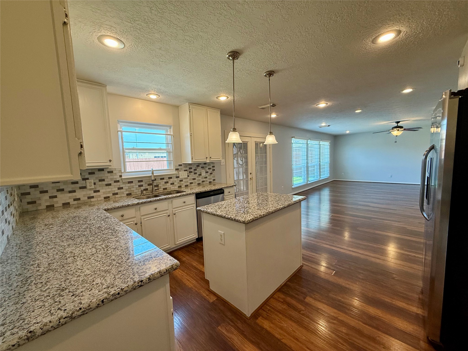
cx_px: 234
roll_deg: +2.2
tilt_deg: -4.6
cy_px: 176
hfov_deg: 102.1
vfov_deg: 85.7
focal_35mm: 14
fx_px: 189
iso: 160
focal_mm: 2.22
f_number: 2.2
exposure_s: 1/120
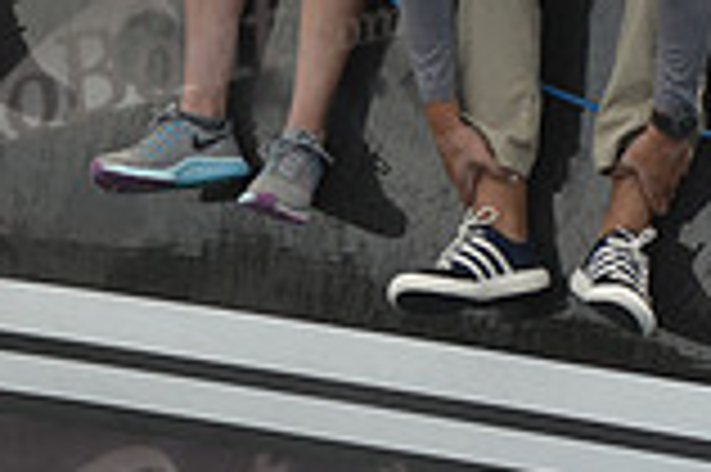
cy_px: -88
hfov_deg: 7.8
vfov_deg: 5.3
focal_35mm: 257
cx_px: -454
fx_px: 5070
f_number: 5
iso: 280
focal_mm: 70
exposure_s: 1/1600
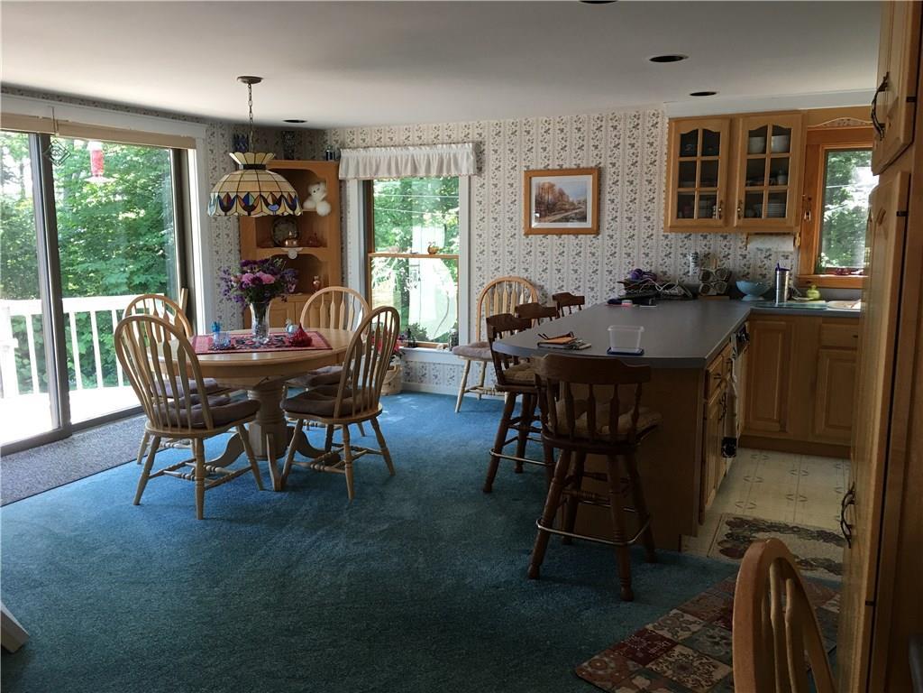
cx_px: 462
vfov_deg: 48.2
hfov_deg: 61.7
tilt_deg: -7.9
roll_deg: -0.3
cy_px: 346
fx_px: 773
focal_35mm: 29
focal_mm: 4.15
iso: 40
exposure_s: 1/30
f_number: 2.2
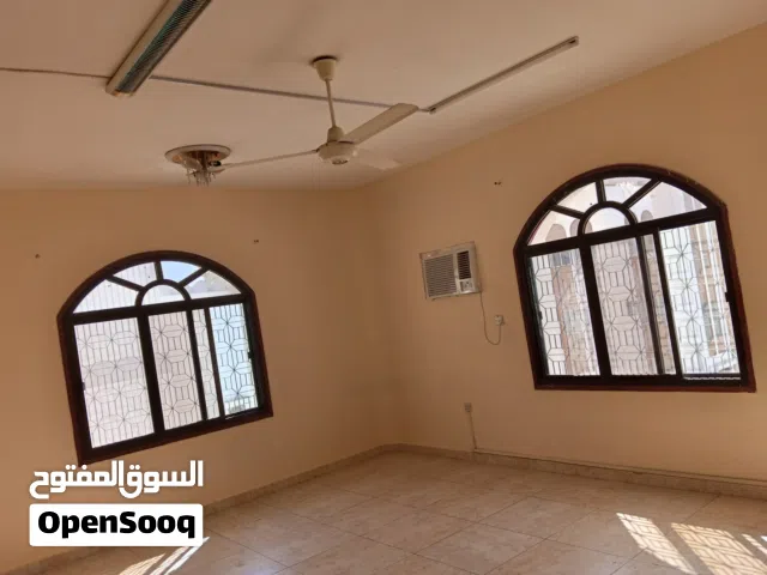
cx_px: 384
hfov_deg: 65.3
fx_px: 598
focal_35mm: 27
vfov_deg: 51.4
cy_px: 288
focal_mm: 3.98
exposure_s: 1/187
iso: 50
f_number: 1.8
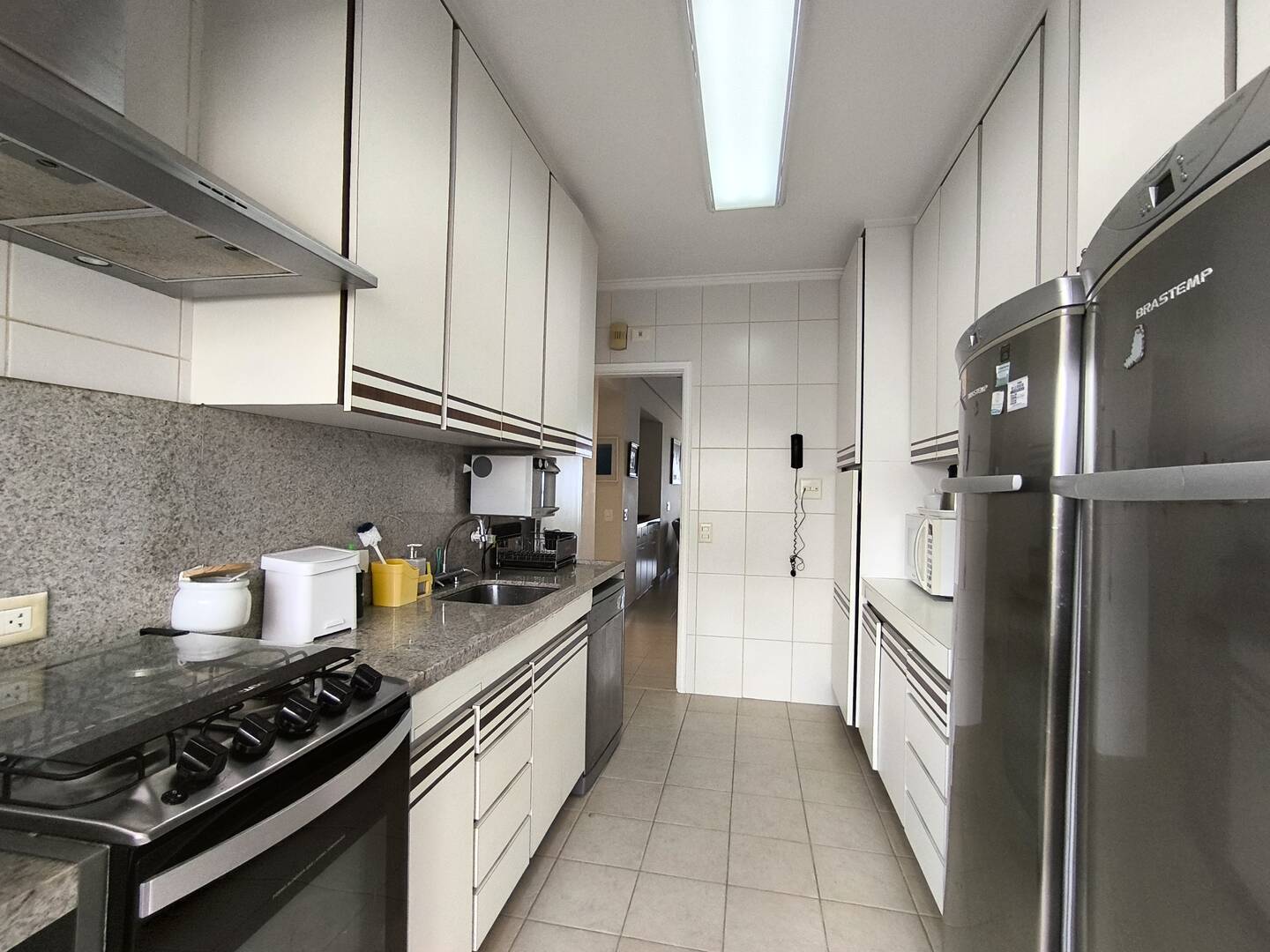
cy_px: 476
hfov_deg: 94.5
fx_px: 587
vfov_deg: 78.1
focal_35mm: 16
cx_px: 635
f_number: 2.2
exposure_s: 1/120
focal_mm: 1.65
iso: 100
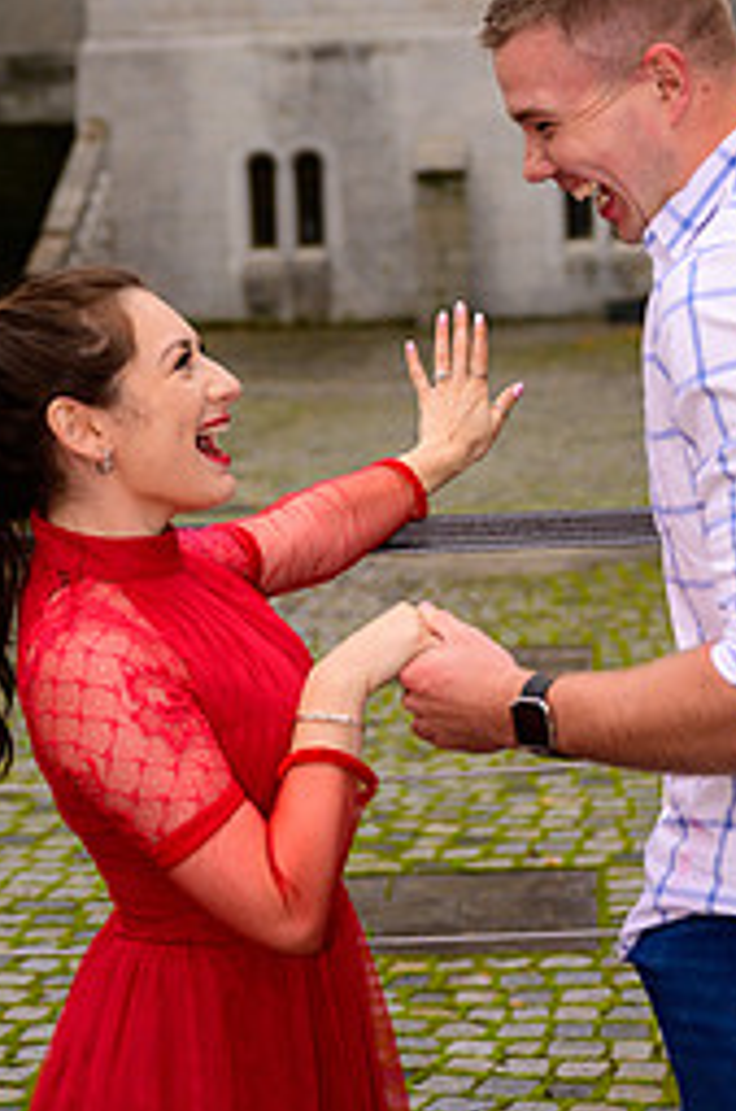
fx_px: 2556
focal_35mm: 83
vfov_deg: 24.5
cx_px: 477
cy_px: 418
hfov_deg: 16.4
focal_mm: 47
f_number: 3.2
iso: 400
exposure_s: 1/1250
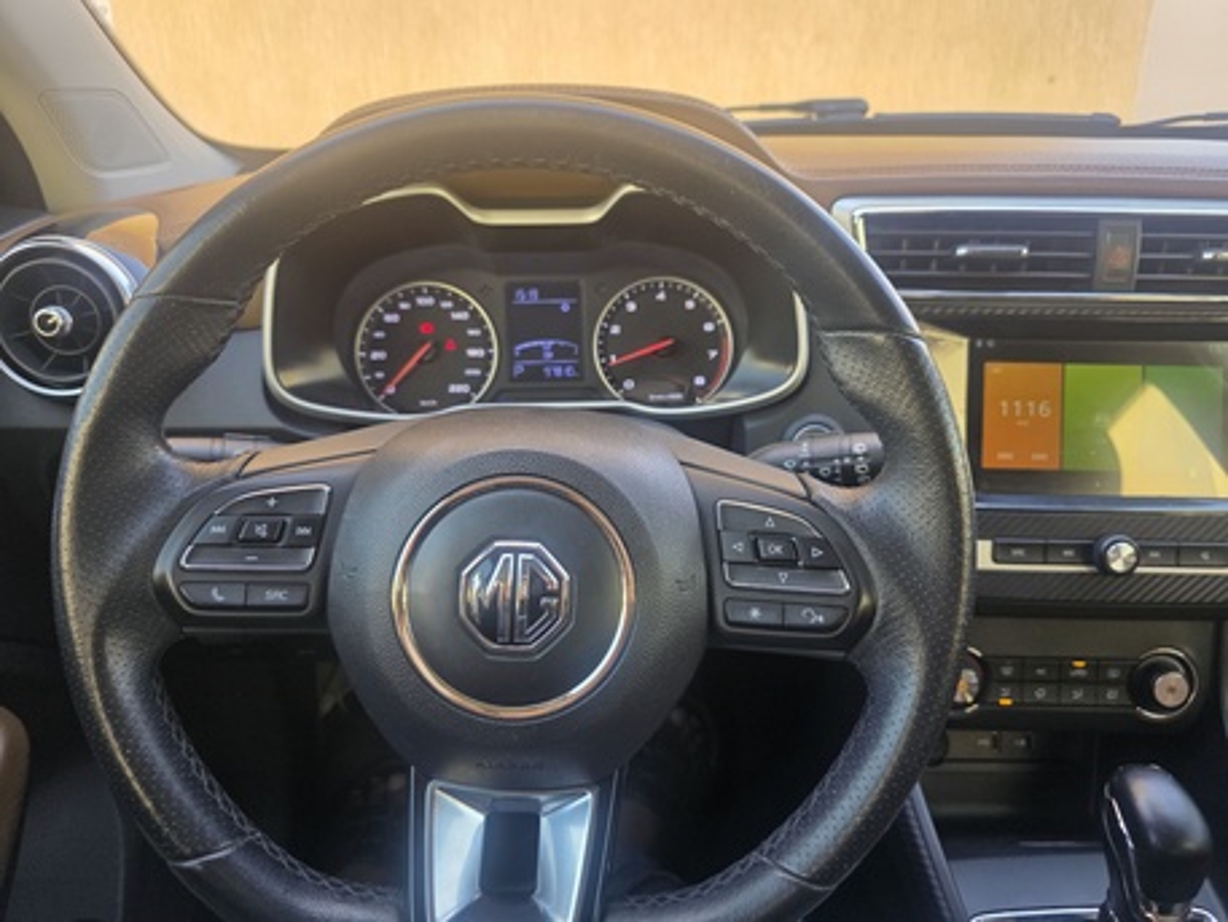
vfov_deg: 58.9
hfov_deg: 73.9
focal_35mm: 23
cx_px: 614
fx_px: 816
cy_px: 461
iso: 125
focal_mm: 6.3
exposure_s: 1/182
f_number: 1.7
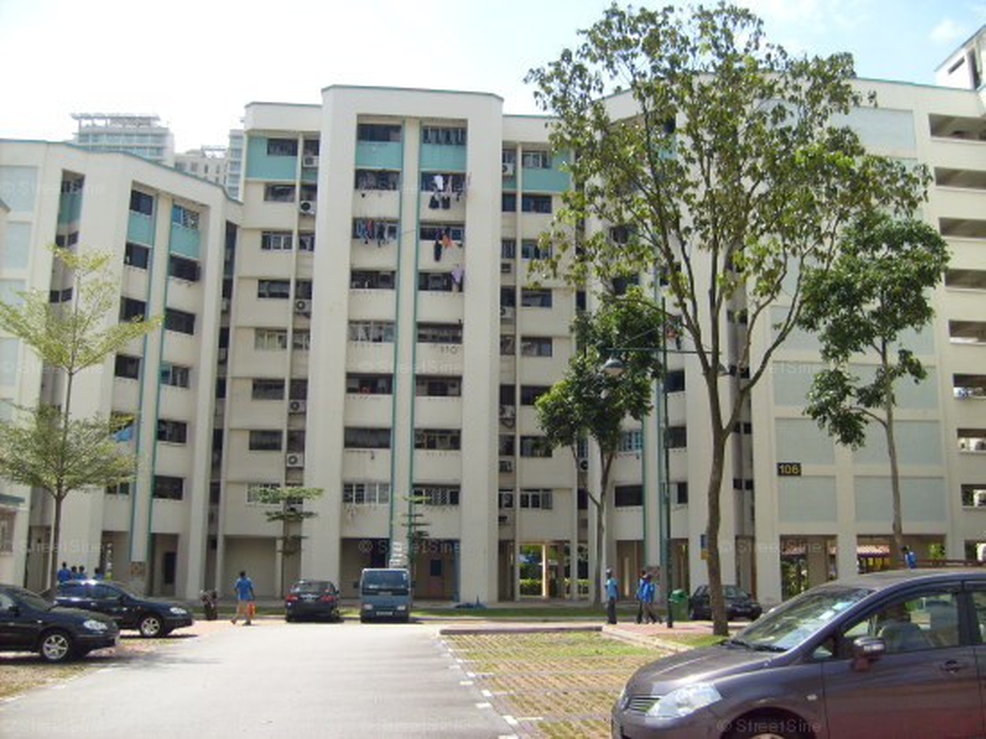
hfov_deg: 52.6
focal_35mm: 35
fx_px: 997
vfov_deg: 40.7
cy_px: 370
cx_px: 493
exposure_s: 1/180
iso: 80
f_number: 7.1
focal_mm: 5.8
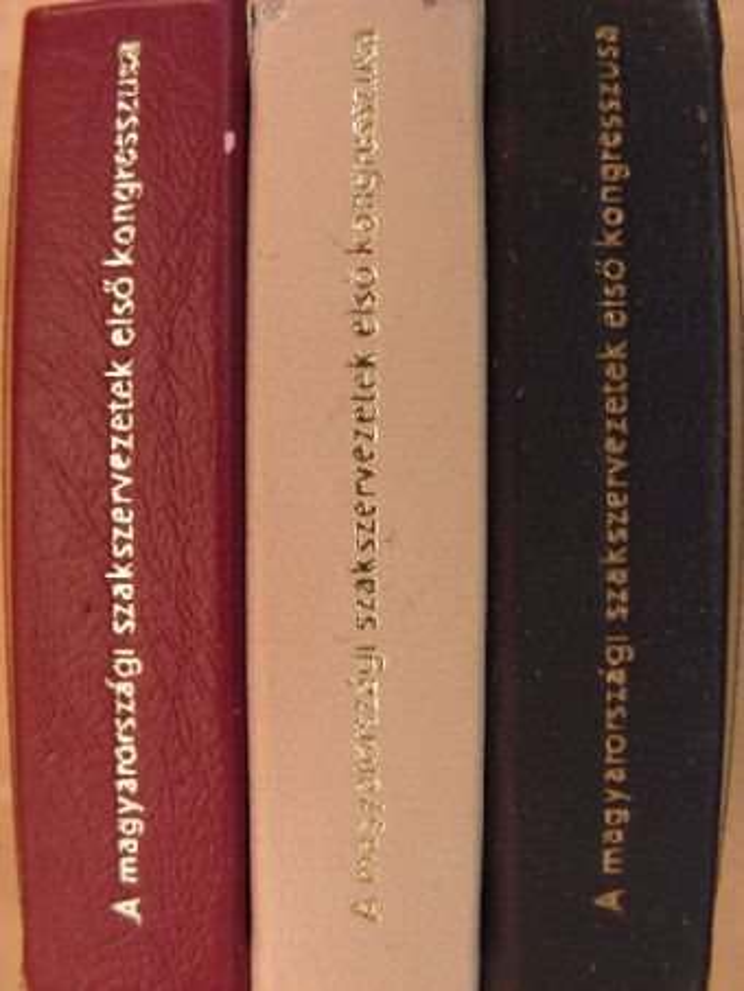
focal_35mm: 44
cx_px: 372
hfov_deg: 32.9
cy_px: 496
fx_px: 1260
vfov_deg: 42.9
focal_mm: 7.4
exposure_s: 1/30
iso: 191
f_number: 3.5
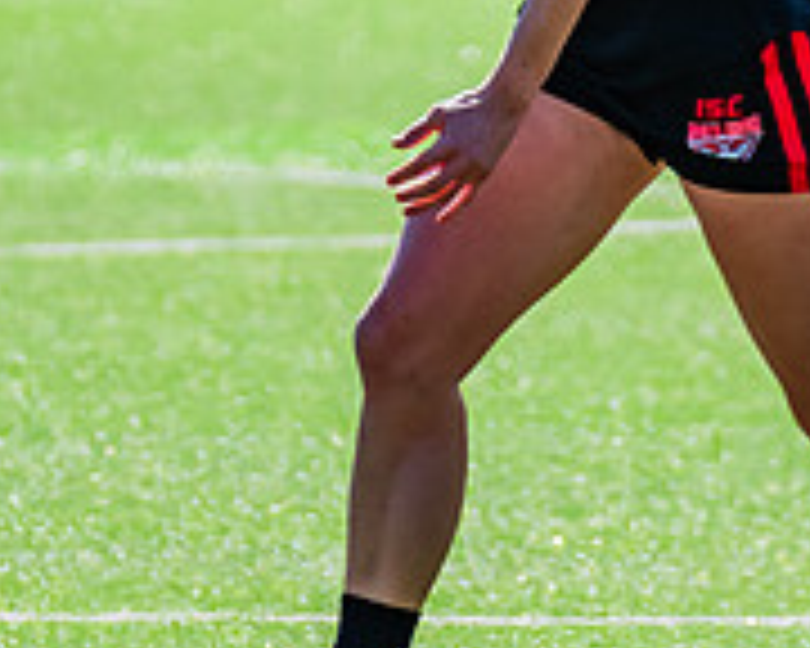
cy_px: -41
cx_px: 311
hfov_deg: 1.3
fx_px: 36726
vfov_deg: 1.0
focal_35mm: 1532
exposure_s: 1/1250
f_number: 9
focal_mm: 340
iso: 800
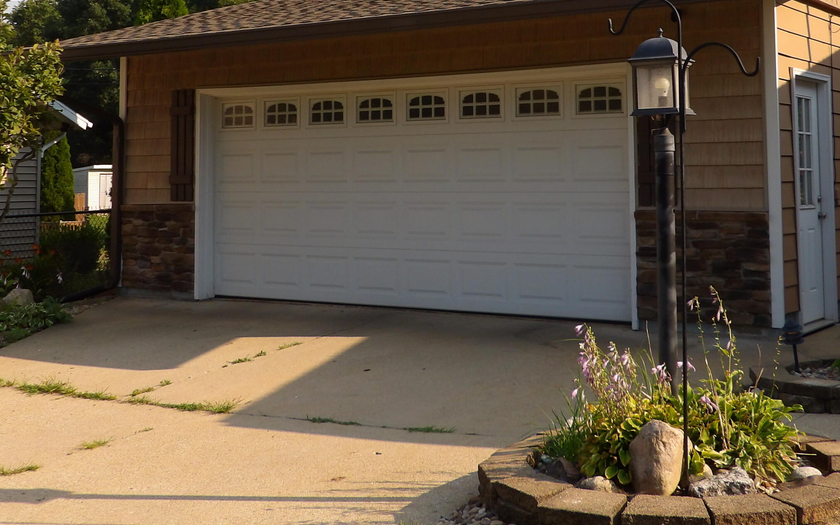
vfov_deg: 24.3
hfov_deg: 38.9
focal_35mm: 52
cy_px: 76
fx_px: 1190
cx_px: 434
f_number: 3.1
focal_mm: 5.9
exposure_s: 1/786
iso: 100
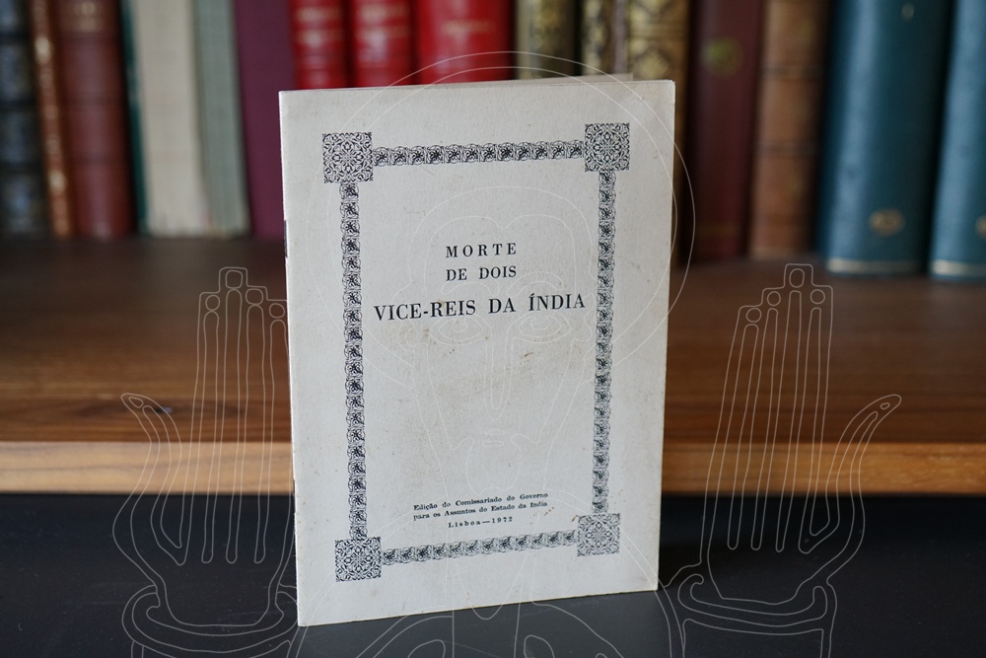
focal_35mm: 50
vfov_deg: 27.0
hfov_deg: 39.6
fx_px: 1370
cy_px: 329
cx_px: 493
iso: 1600
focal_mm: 50
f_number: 4
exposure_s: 1/160
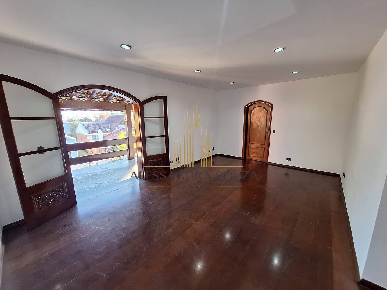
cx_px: 194
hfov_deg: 106.2
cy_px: 145
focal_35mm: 13
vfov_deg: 89.9
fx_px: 145
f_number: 2.2
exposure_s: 1/40
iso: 100
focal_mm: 1.74
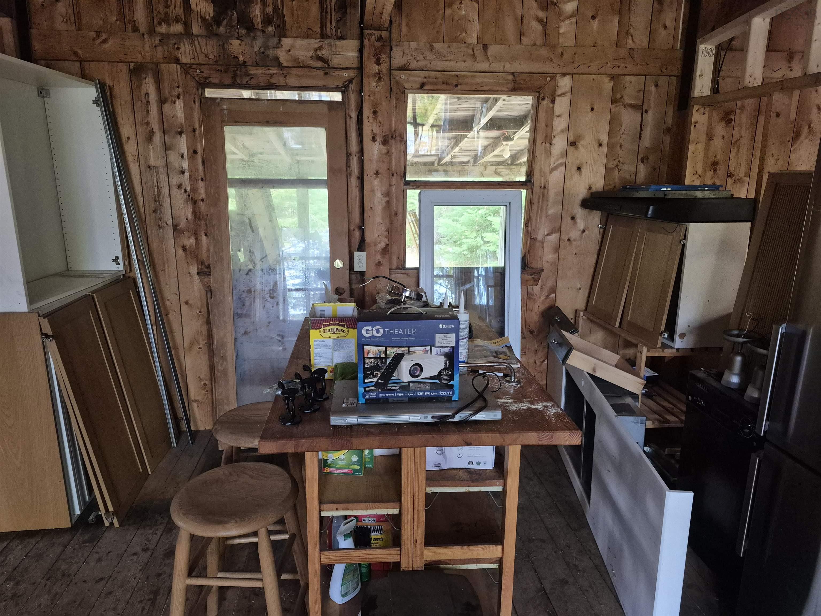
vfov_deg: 58.9
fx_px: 545
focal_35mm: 23
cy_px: 308
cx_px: 410
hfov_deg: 73.9
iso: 1000
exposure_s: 1/60
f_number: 1.8
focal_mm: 5.4
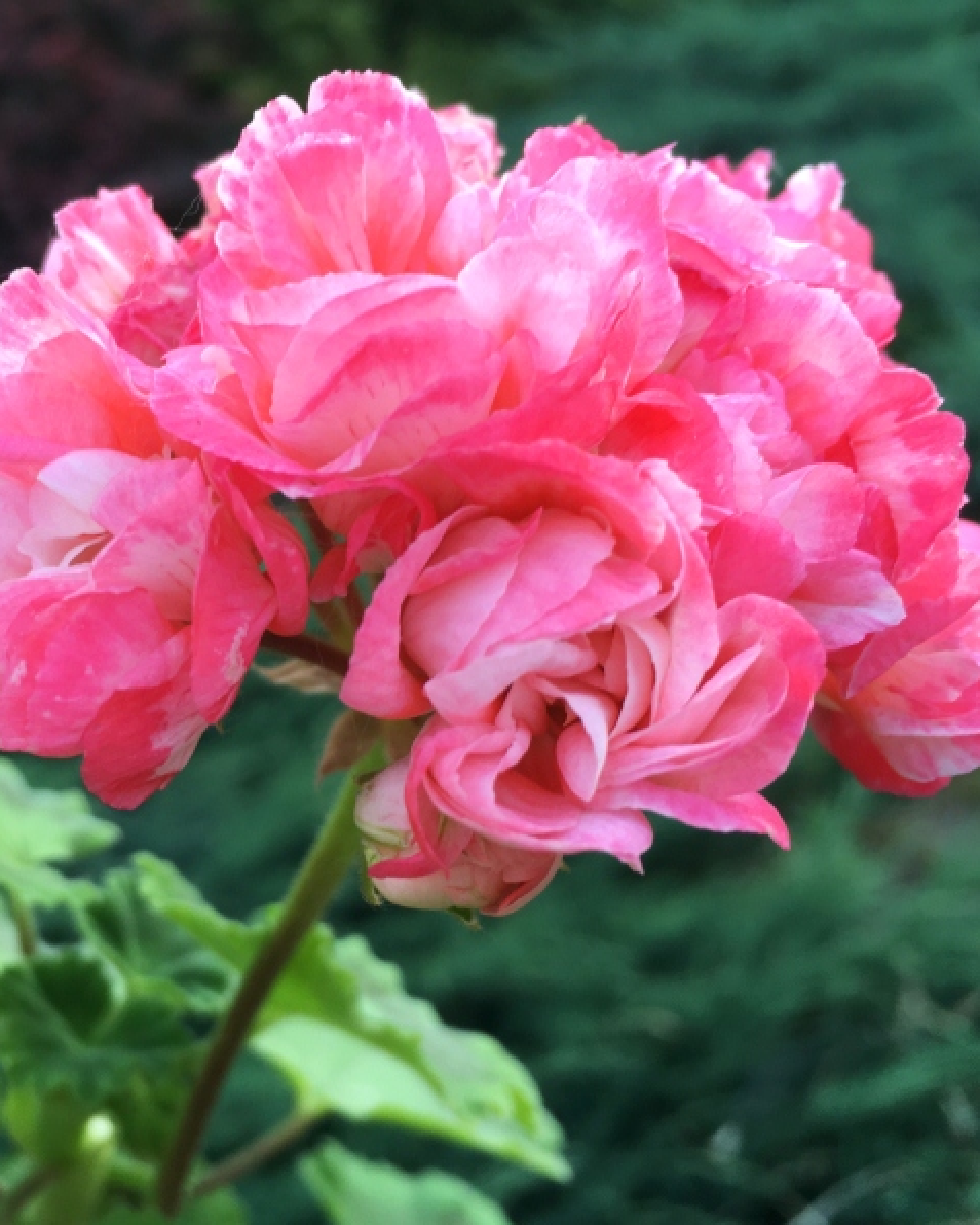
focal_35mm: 38
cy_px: 612
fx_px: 1377
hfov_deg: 38.4
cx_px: 277
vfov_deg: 47.9
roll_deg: +4.5
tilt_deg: -26.6
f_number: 2.2
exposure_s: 1/50
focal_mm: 4.15
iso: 32
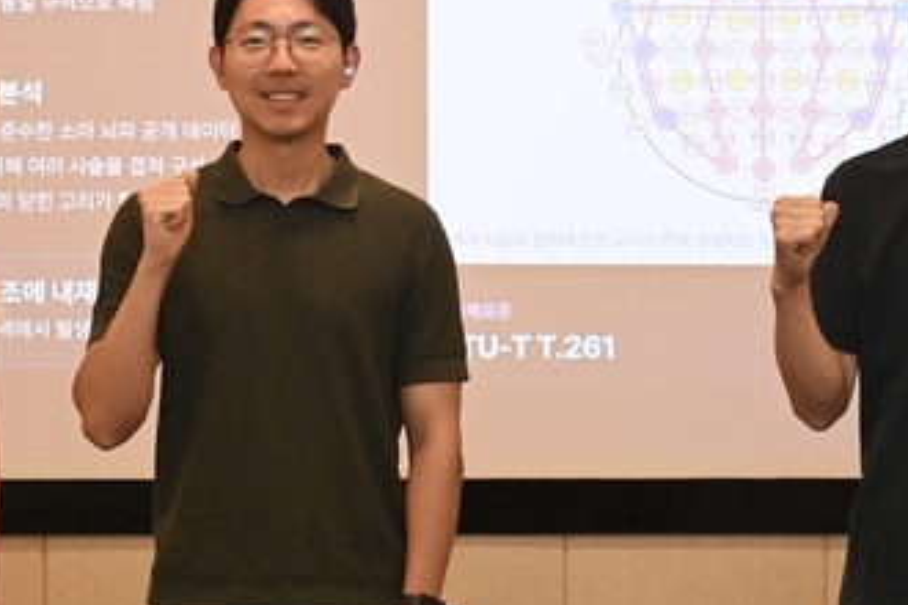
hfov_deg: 21.0
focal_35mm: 97
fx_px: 2446
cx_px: 385
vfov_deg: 14.1
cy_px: 183
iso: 1250
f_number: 5.6
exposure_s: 1/60
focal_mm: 34
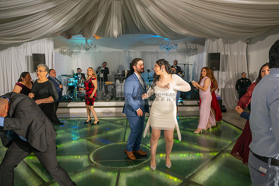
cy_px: 93
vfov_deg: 53.2
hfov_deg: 73.7
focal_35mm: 24
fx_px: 186
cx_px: 140
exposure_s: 1/160
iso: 1000
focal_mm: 24
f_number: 4
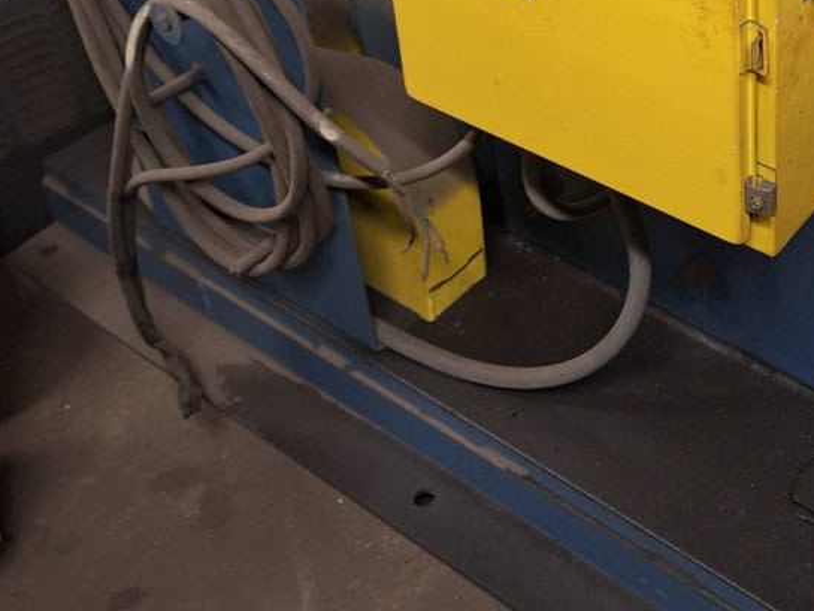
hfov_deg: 33.0
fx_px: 1270
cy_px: -82
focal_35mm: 54
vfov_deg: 24.9
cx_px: 787
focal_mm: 5.5
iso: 320
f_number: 1.8
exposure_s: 1/24
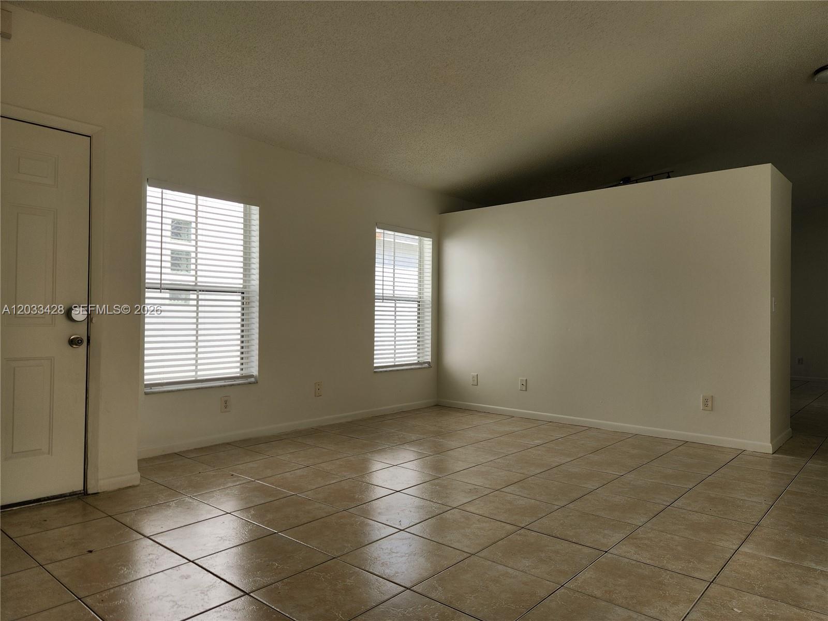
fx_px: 550
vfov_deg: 58.9
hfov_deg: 73.9
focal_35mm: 23
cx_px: 414
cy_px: 310
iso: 20
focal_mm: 5.4
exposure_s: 1/250
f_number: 1.8
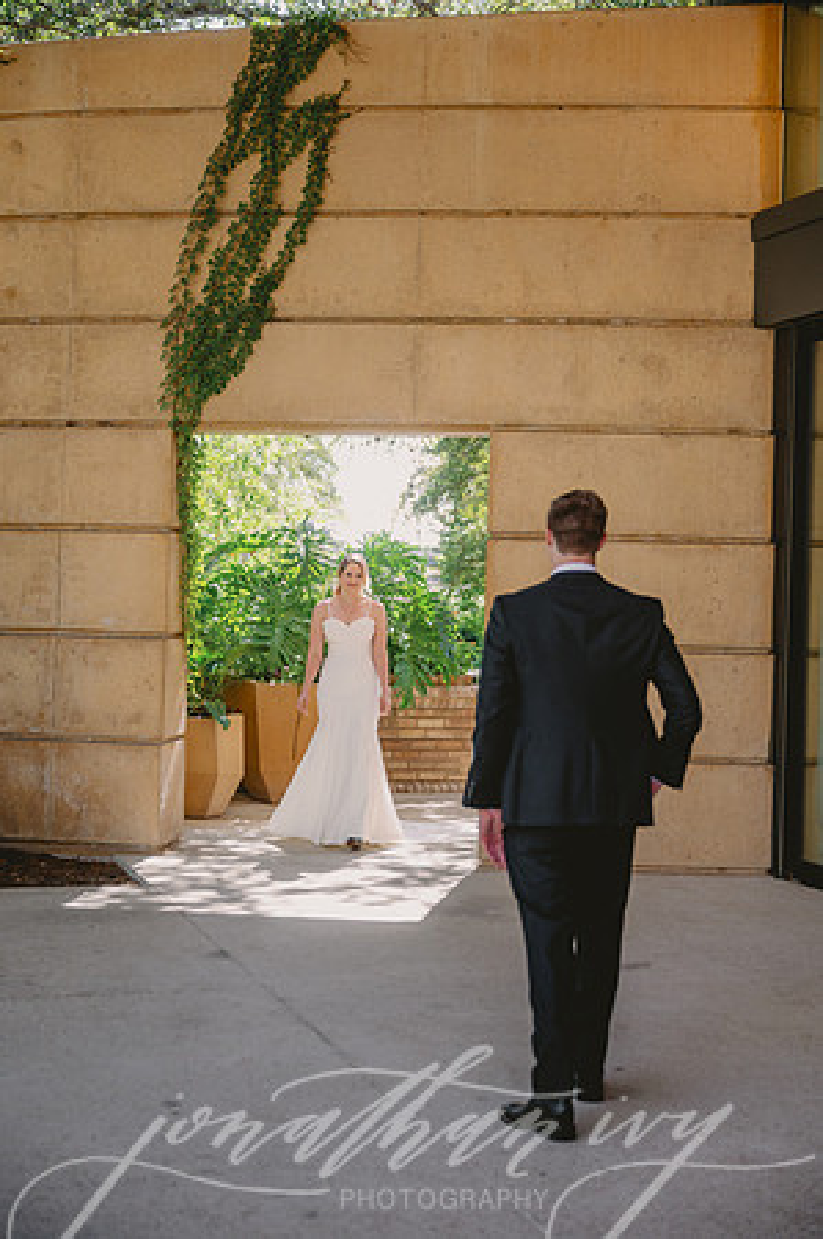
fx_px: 1822
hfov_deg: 25.5
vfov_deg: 37.6
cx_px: 412
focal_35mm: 53
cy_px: 620
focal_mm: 53
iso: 800
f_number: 2.8
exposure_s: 1/1600
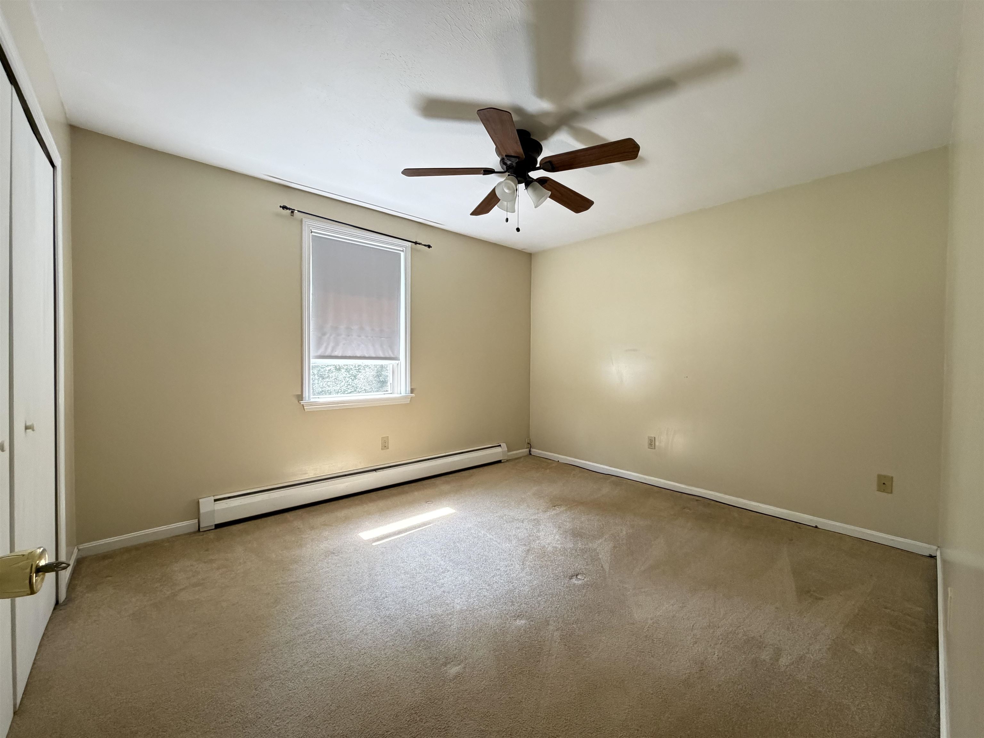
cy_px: 369
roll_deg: -0.4
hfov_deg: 102.1
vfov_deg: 85.7
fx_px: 398
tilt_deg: -1.4
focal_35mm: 14
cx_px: 492
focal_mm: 2.22
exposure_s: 1/60
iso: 500
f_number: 2.2
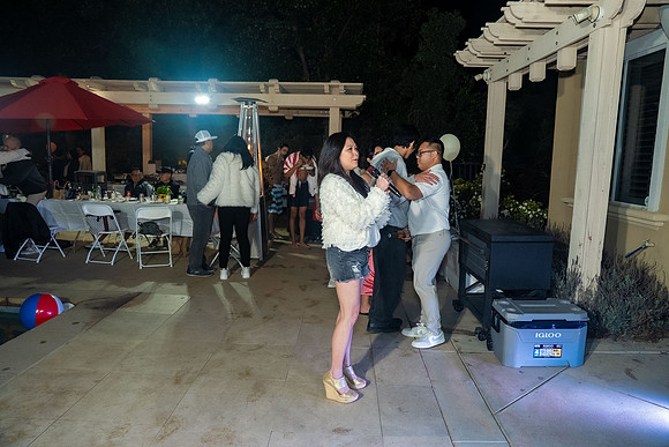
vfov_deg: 51.3
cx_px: 334
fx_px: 465
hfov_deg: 71.5
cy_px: 224
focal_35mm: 25
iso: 1600
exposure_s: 1/160
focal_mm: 25
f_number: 2.8
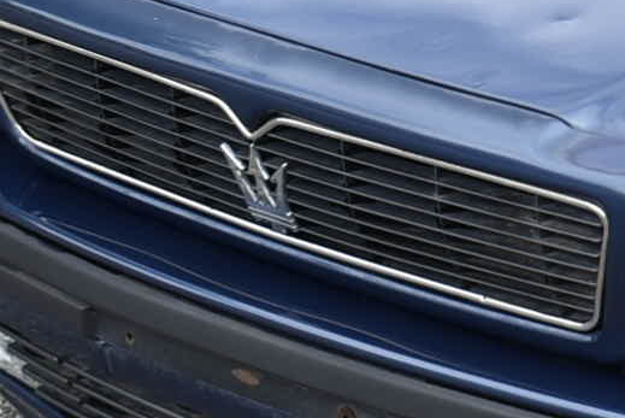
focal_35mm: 225
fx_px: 3909
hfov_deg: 8.6
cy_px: -102
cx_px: 1281
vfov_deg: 6.1
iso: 220
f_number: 5.6
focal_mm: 26
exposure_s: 1/250
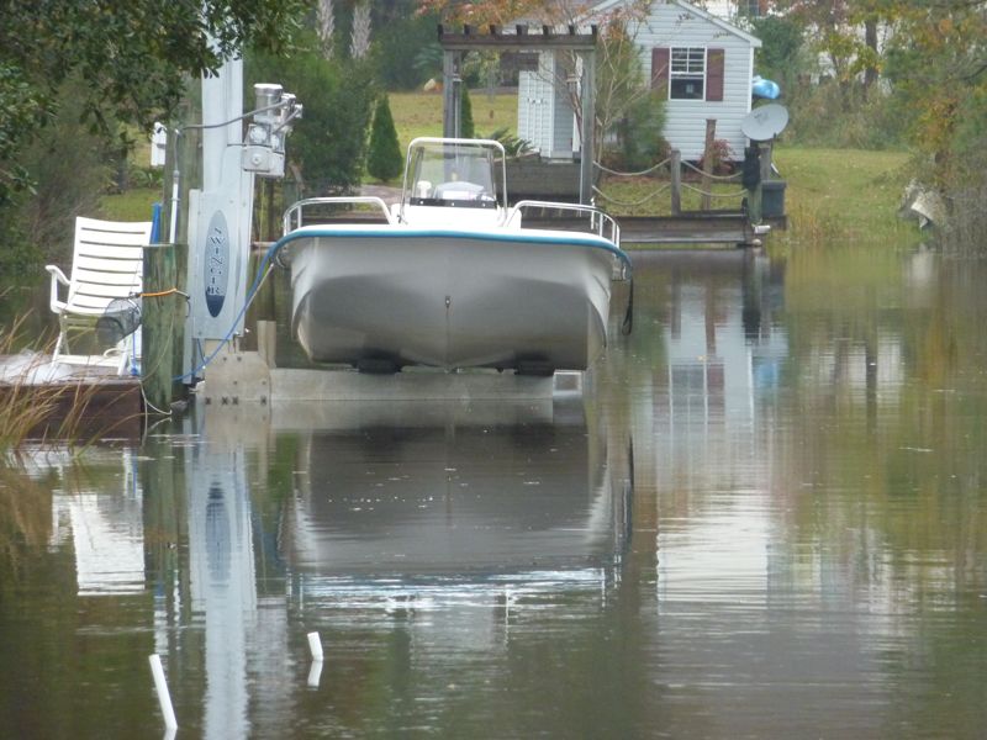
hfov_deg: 6.6
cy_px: 370
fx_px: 8554
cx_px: 494
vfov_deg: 5.0
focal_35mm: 300
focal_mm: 49.2
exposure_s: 1/40
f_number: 4.9
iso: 400
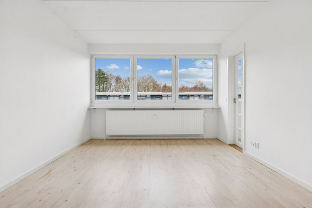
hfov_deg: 75.5
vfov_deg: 54.6
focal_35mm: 23
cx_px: 156
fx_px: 201
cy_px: 104
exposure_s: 1/8
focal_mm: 15.5
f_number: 8
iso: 200
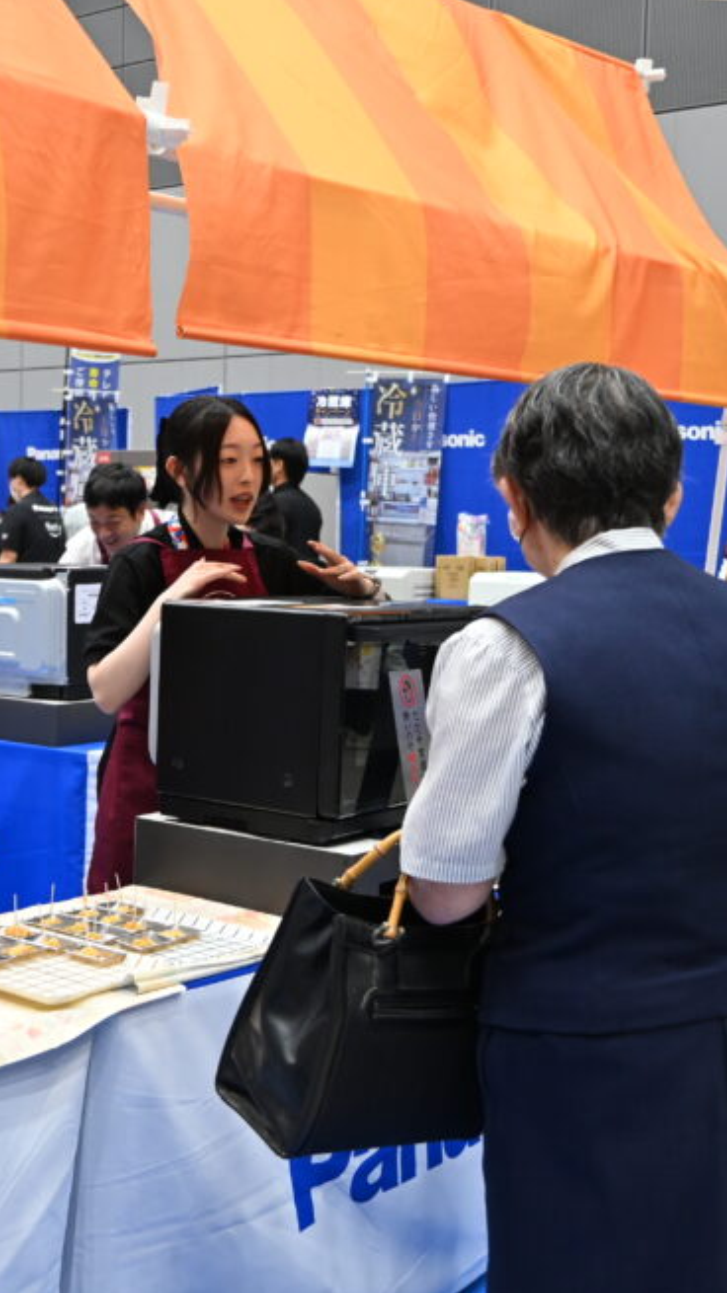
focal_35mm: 48
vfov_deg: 42.9
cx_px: 182
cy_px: 650
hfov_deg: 24.6
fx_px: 1646
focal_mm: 20
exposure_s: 1/125
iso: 900
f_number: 3.5
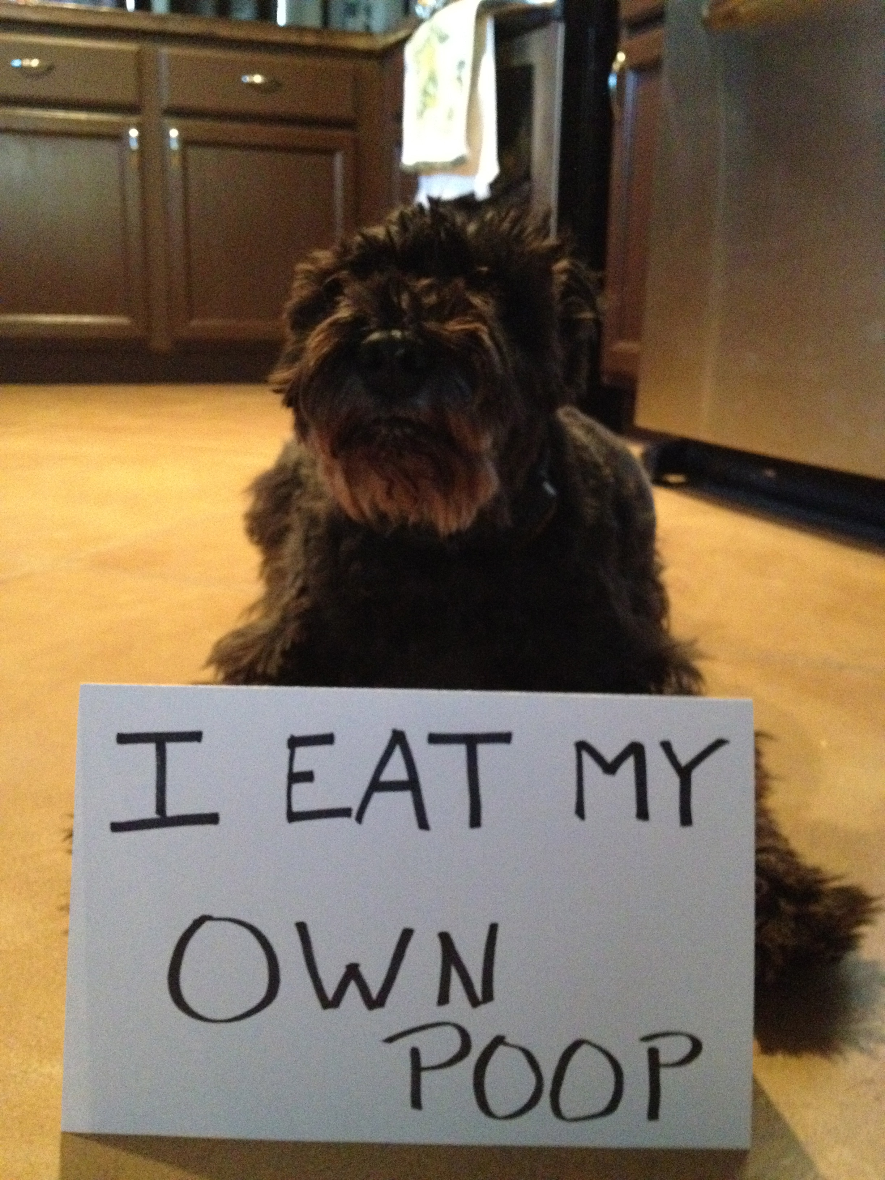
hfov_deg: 40.7
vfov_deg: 52.6
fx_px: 1193
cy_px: 590
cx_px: 442
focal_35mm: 35
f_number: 2.4
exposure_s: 1/15
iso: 800
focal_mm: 4.28
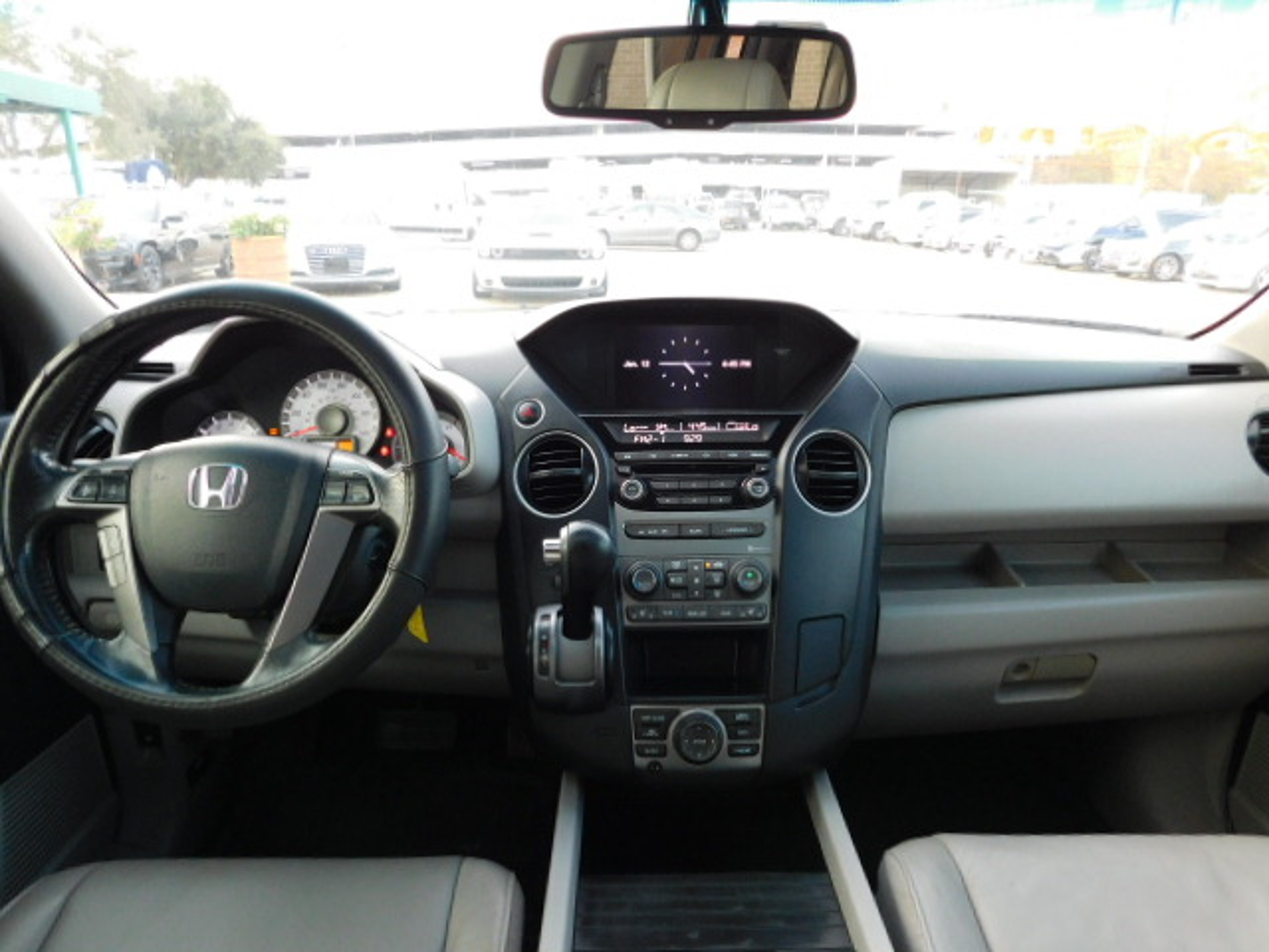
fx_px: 843
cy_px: 476
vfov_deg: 58.9
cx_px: 634
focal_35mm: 23
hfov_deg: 73.9
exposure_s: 1/30
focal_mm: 4
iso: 200
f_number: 3
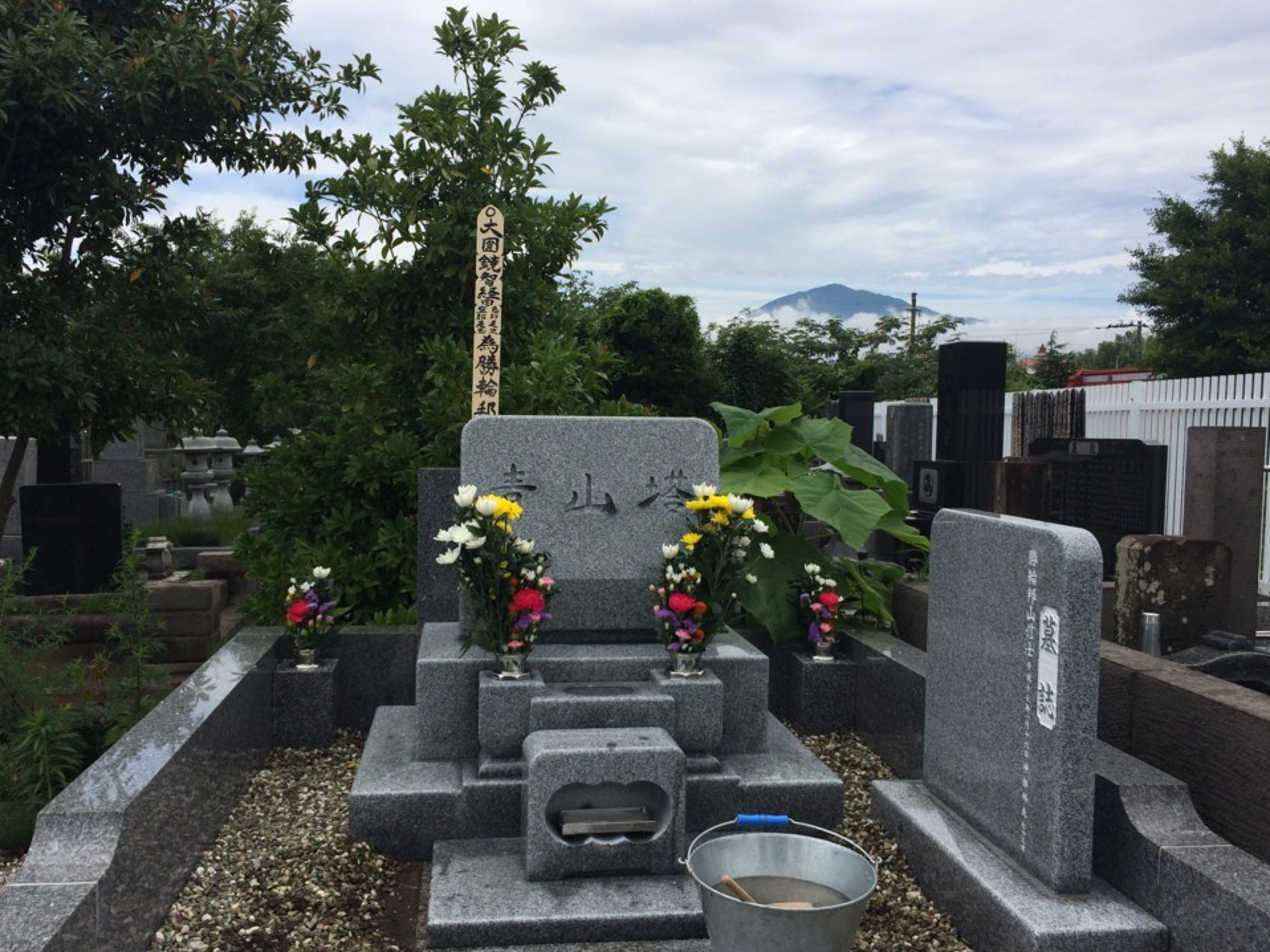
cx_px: 605
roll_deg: -1.4
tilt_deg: -7.0
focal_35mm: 31
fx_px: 1137
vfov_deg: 45.4
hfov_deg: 58.3
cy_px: 495
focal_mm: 4.15
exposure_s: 1/3165
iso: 32
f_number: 2.2
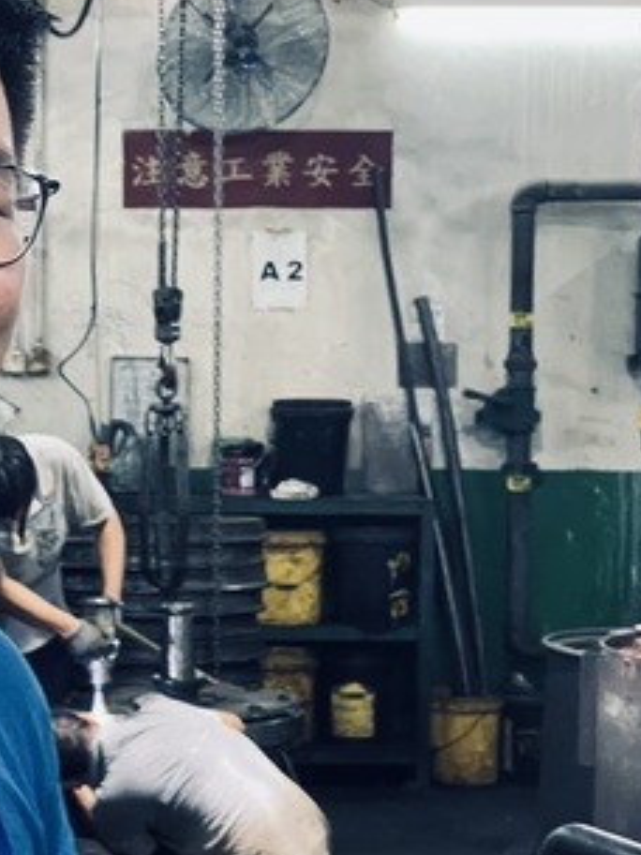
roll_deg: -1.6
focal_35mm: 98
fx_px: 2420
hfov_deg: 15.0
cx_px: 87
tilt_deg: -1.2
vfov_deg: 20.0
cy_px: 581
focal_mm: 6
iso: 500
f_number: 2
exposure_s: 1/50
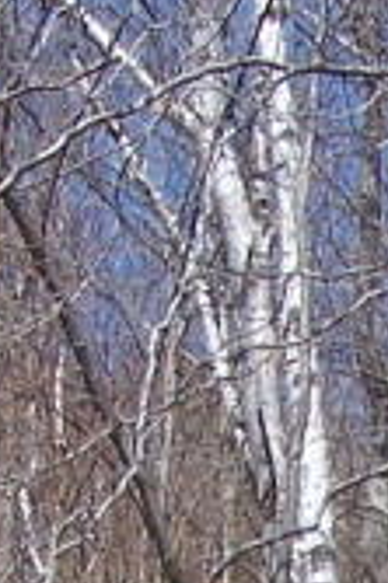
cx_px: 786
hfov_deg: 5.5
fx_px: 3936
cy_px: 936
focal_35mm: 243
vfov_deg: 8.3
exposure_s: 1/640
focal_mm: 6.3
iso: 80
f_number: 4
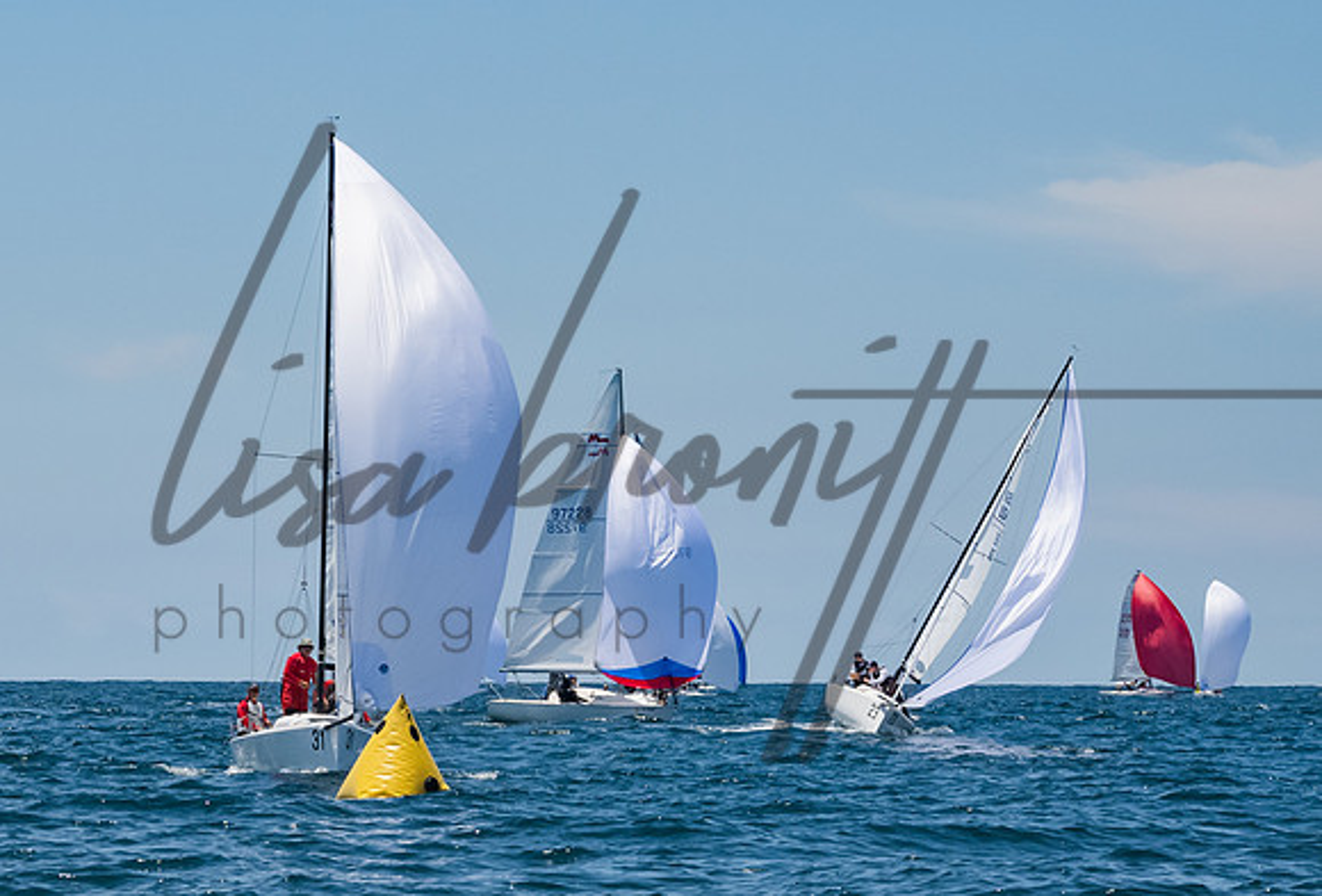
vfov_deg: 7.3
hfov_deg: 10.8
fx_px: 7016
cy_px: 599
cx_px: 440
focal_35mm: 190
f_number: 14
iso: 640
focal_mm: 92
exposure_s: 1/1600
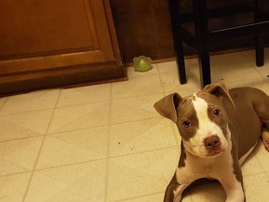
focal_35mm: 45
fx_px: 350
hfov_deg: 40.2
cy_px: 139
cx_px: 220
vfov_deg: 31.9
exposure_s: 1/40
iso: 400
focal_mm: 4.3
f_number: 1.5
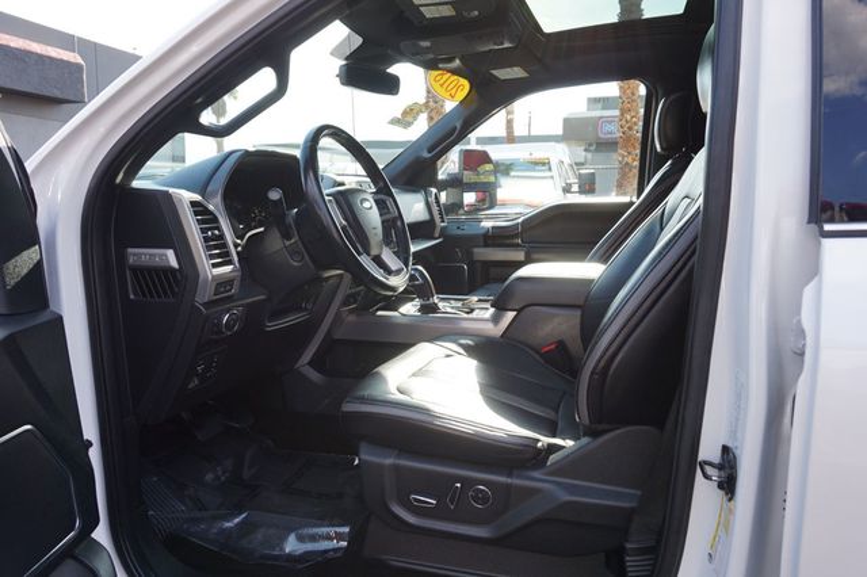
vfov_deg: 53.1
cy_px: 288
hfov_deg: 73.8
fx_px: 578
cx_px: 434
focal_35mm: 24
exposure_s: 1/80
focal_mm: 16
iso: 100
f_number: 5.6
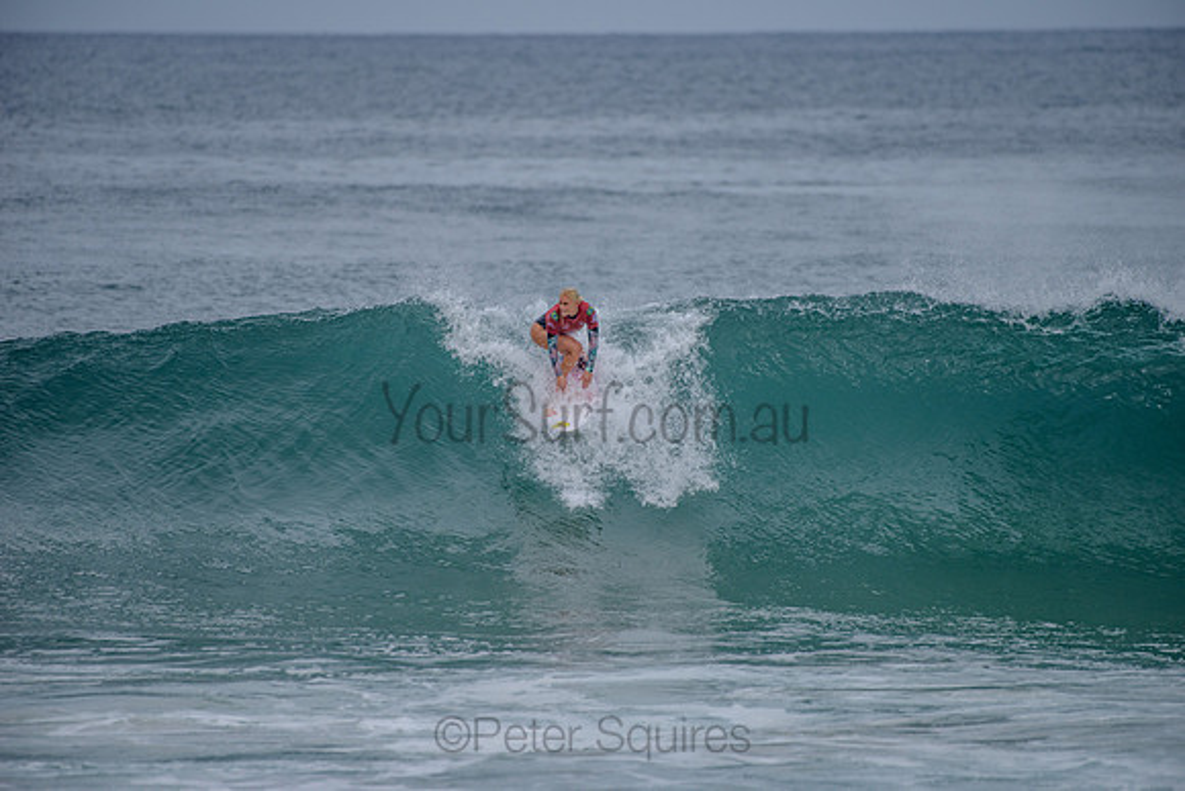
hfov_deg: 4.1
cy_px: 396
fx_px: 16461
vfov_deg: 2.8
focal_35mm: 500
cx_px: 592
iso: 250
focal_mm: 500
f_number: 5.6
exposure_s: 1/2000
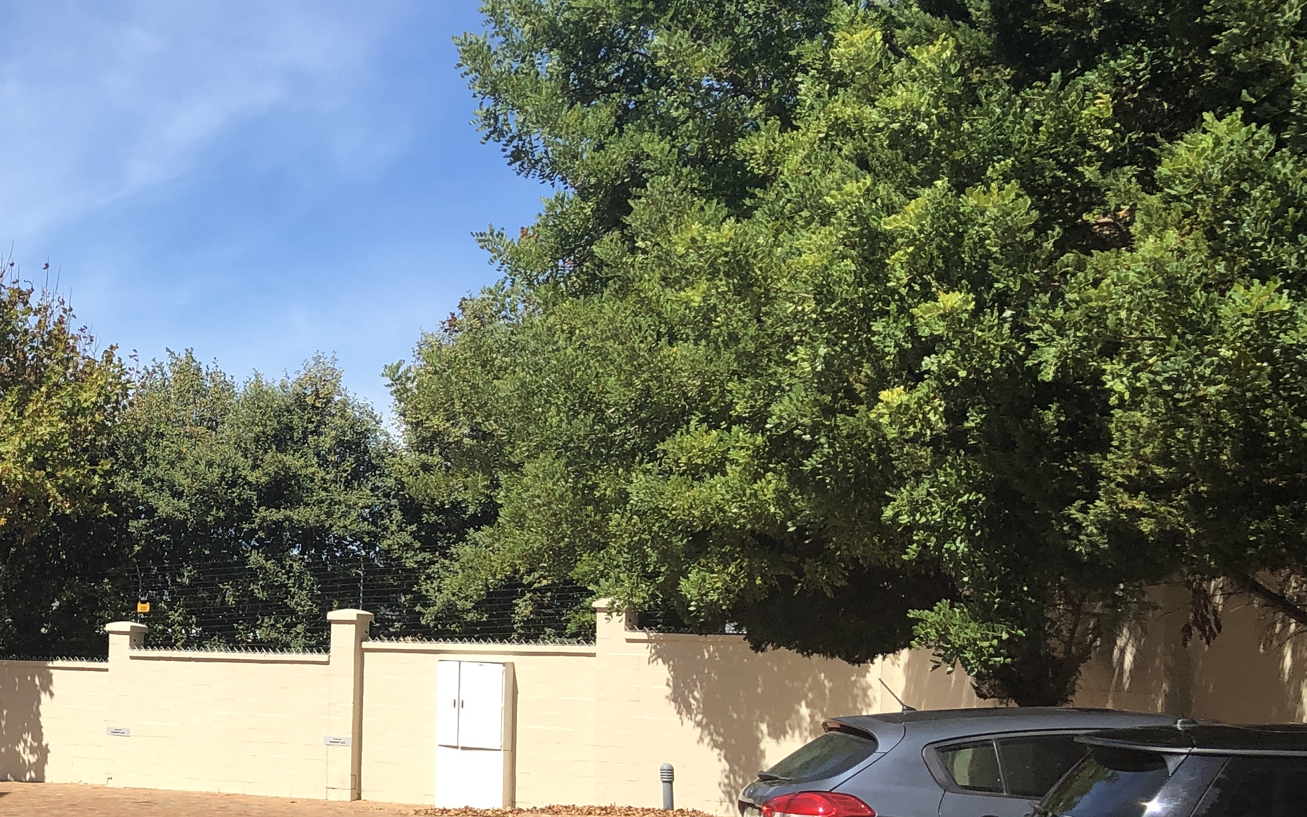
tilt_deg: +2.9
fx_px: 2173
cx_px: 9
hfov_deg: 31.1
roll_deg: -0.8
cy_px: 562
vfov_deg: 21.2
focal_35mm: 61
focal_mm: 3.99
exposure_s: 1/1600
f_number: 1.8
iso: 20
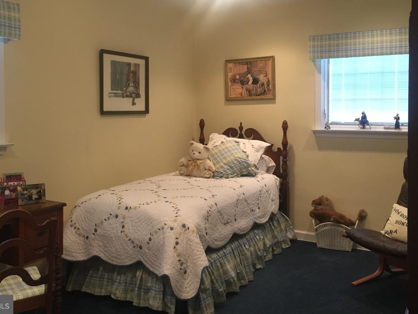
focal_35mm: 36
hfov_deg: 51.4
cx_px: 210
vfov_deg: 39.4
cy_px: 121
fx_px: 435
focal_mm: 4.15
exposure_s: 1/30
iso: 125
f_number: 2.2
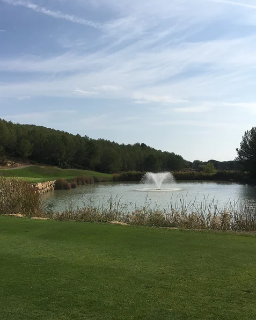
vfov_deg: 47.9
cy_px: 160
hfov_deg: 38.6
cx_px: 81
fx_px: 360
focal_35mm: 38
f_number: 2.2
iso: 25
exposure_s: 1/3205
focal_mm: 4.15
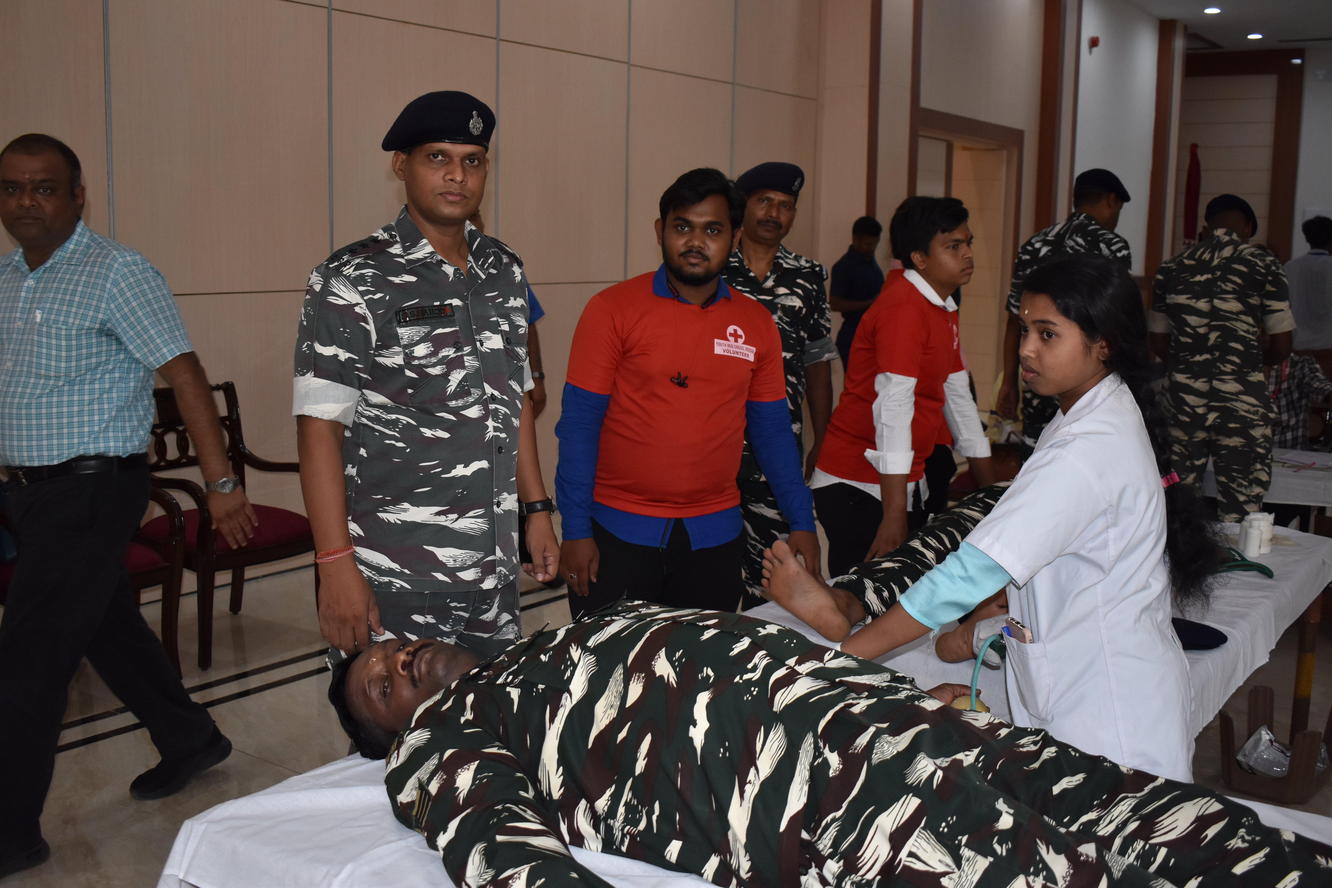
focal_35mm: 36
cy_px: 444
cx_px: 666
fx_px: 1332
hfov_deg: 53.1
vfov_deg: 36.9
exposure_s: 1/160
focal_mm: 24
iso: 800
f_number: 4
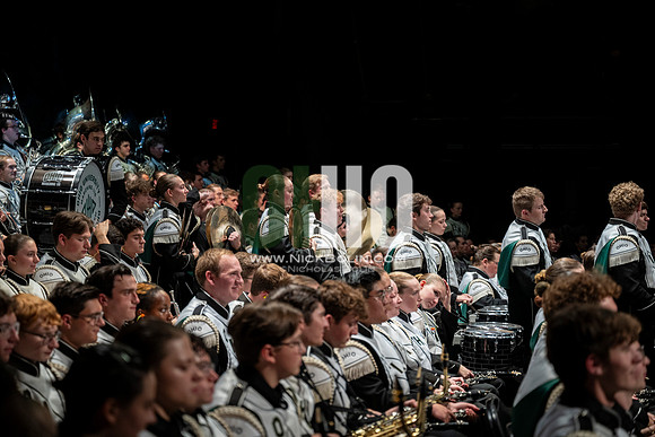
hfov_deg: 28.8
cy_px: 218
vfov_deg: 19.5
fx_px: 1274
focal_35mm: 70
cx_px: 328
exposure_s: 1/500
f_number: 2.8
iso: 800
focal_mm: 70
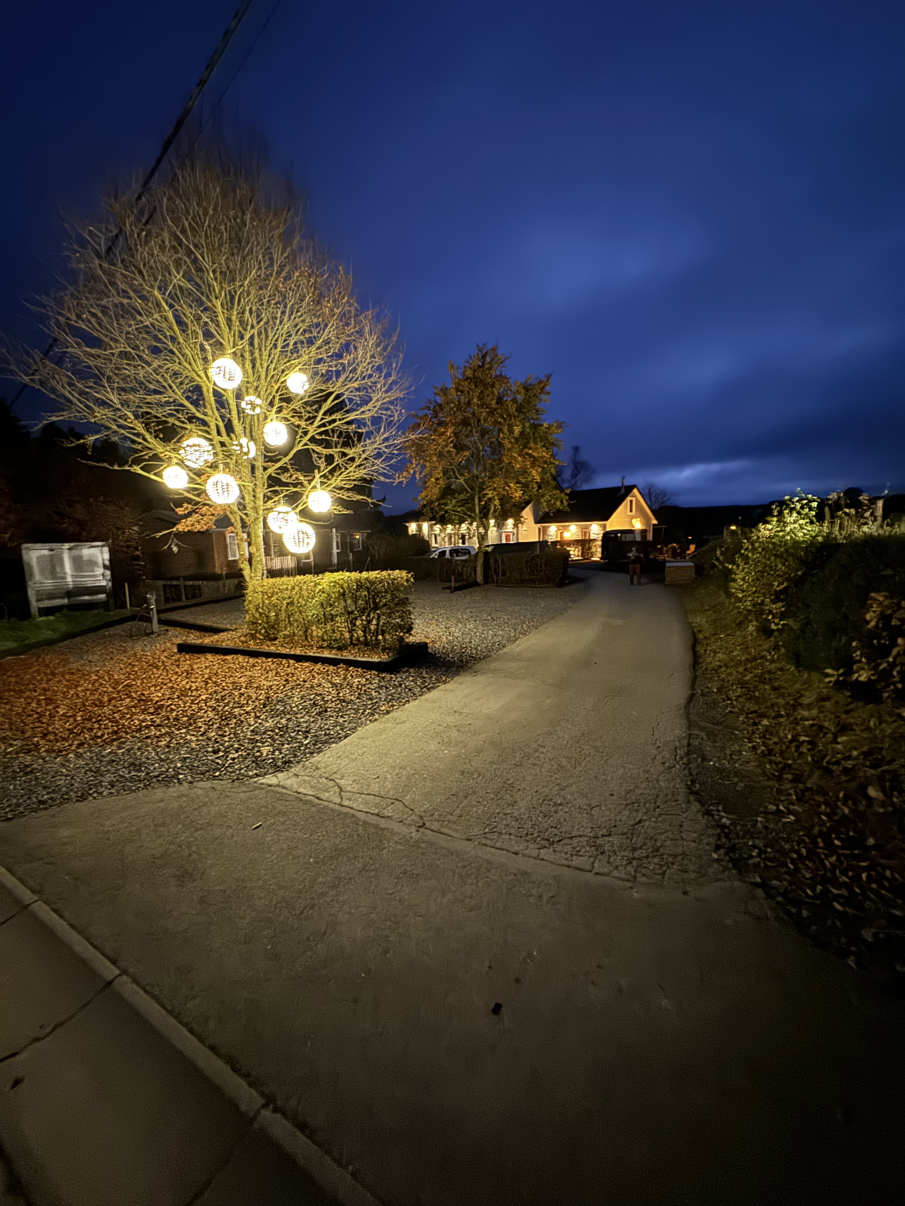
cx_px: 452
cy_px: 603
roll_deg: +2.3
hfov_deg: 85.7
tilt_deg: -7.5
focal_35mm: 14
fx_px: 488
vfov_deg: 102.1
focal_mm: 2.22
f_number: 2.2
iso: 2000
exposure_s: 1/8
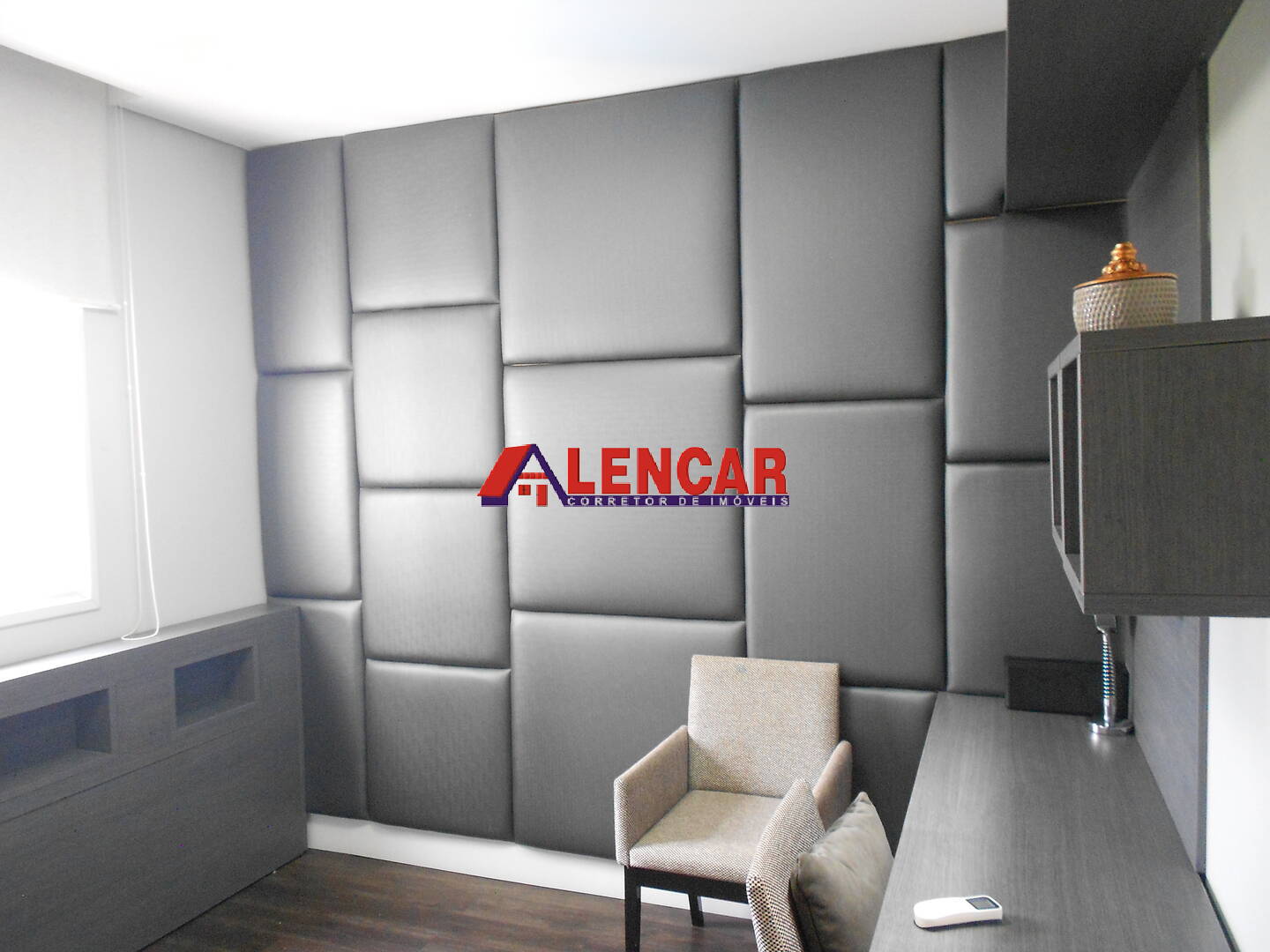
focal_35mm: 26
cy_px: 476
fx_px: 954
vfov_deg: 53.1
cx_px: 635
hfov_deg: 67.3
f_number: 3.2
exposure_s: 1/25
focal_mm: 4.6
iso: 400
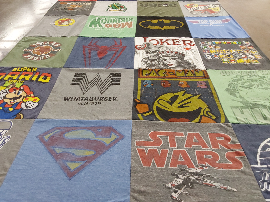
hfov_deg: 63.4
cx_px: 135
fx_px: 218
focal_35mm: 28
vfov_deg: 49.7
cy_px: 101
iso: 160
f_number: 1.9
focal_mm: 2.91
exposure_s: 1/60
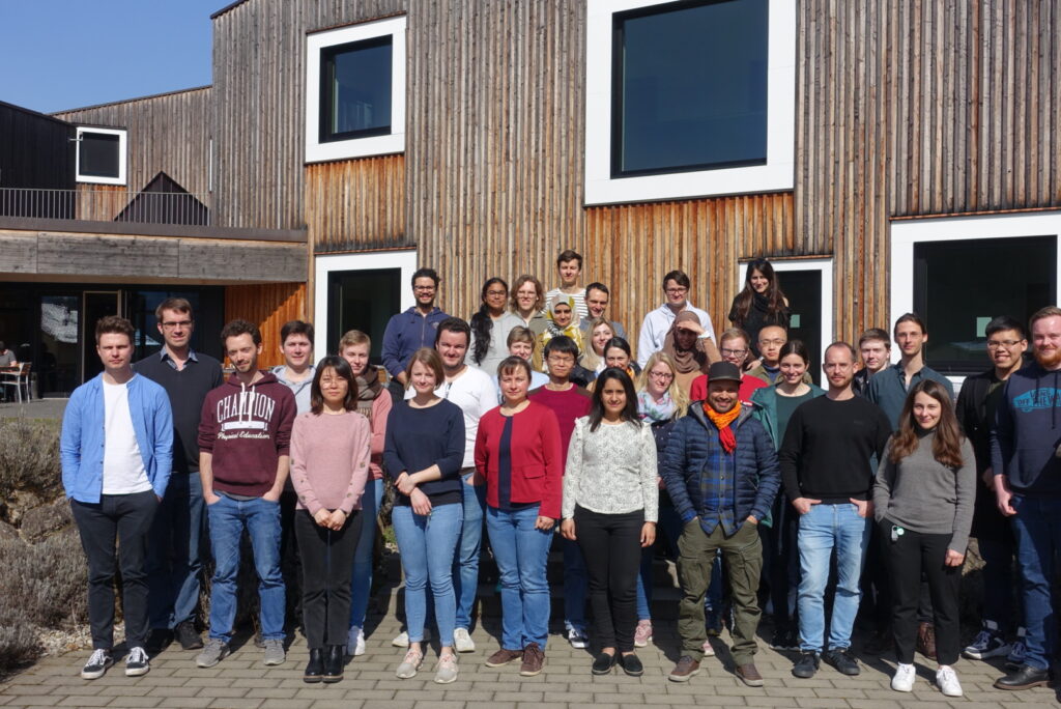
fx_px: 1062
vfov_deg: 36.9
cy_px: 354
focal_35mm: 36
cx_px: 530
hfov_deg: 53.1
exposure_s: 1/800
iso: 125
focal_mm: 13.34
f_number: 5.6
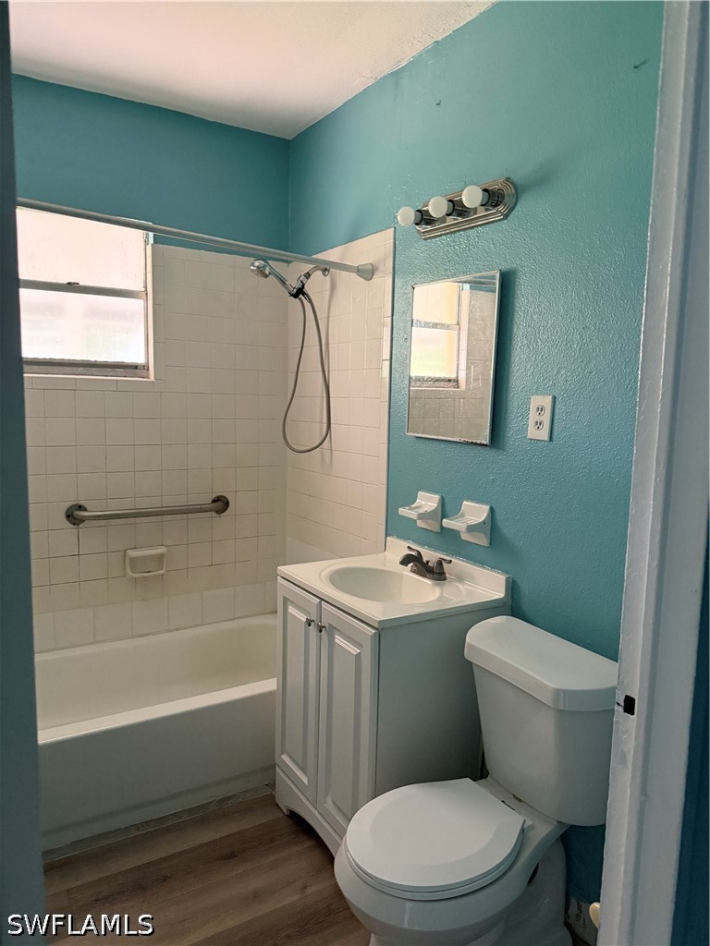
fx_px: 656
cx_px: 355
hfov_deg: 56.8
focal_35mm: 24
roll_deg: -2.2
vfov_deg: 71.6
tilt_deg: -6.2
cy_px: 473
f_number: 1.78
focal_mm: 6.76
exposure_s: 1/60
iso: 800
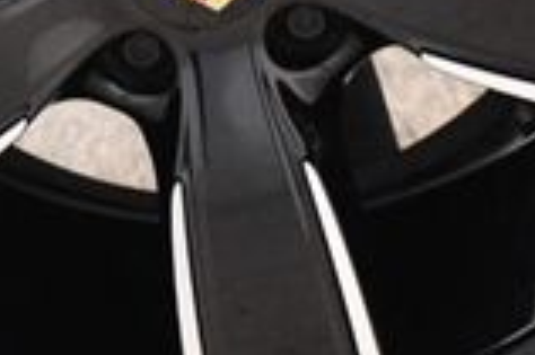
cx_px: 132
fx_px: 3800
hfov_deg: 8.0
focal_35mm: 256
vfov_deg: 5.3
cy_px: -30
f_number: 4.5
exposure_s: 1/60
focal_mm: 42
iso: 5000
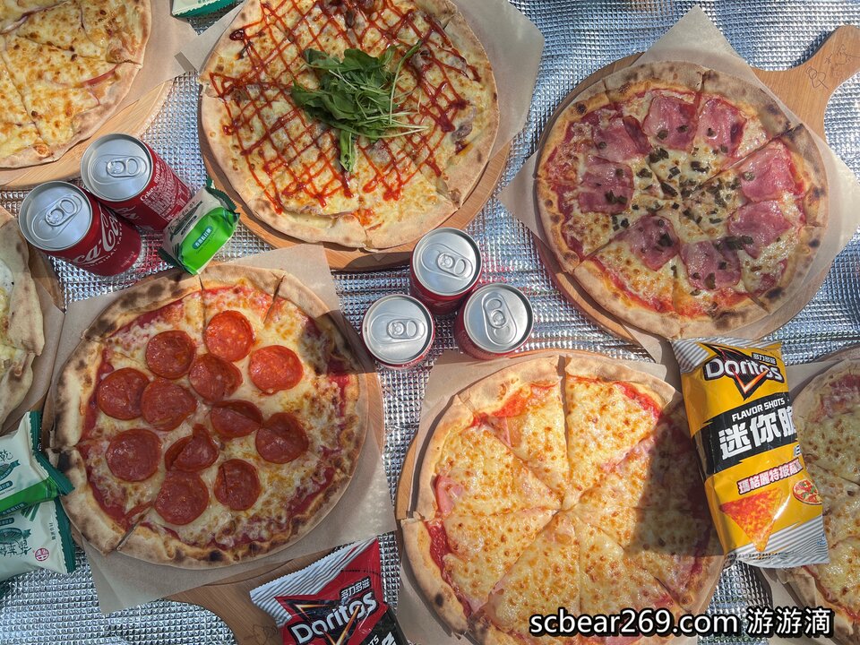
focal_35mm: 26
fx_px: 646
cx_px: 430
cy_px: 322
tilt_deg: -85.3
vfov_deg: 53.1
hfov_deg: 67.3
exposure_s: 1/244
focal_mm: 5.7
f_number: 1.5
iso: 40
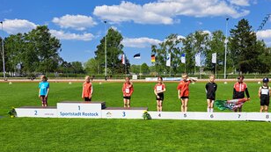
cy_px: 95
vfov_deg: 34.4
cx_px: 141
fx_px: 244
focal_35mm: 34
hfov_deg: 58.0
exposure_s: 1/1988
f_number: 1.8
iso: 50
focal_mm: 5.23
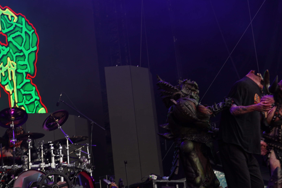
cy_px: 62
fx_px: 658
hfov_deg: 24.2
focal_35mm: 84
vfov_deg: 16.2
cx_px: 152
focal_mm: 39
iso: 100
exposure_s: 1/60
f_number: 5.6
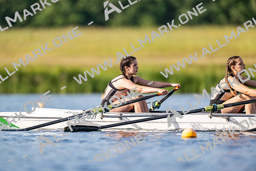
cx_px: 128
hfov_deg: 3.4
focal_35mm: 600
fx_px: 4267
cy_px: 86
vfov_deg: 2.3
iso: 320
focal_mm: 600
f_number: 4
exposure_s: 1/2500
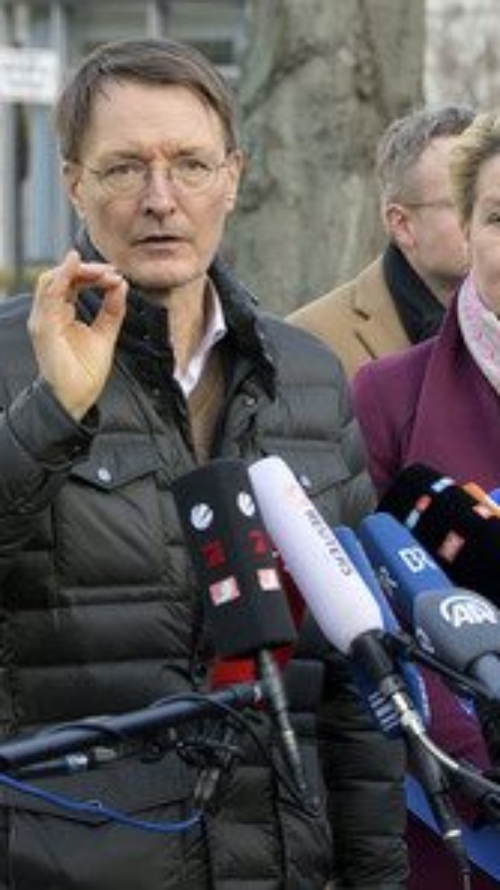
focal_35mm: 194
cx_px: 481
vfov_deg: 11.1
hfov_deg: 6.2
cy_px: 444
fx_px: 4574
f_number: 7.1
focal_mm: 122
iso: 2000
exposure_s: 1/400
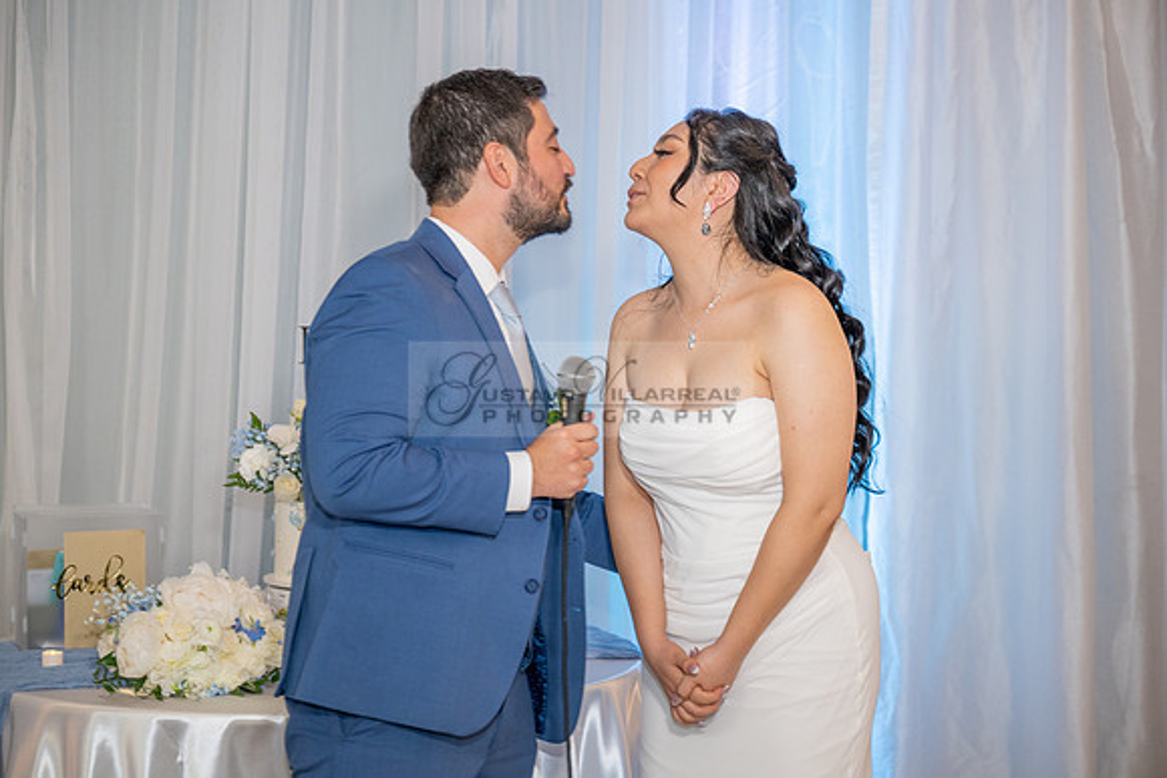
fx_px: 2270
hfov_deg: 28.8
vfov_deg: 19.5
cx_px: 584
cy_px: 389
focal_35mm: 70
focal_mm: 70
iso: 1000
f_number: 2.8
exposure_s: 1/160
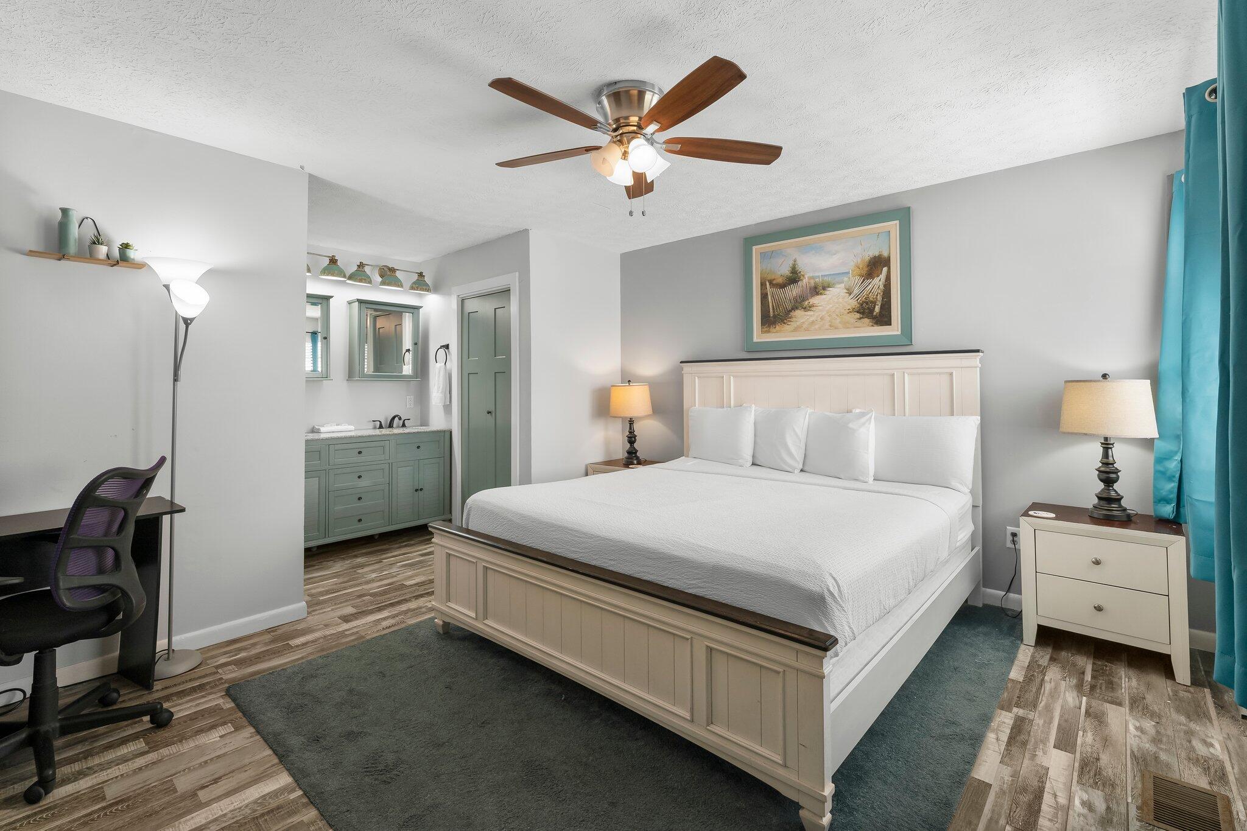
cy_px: 416
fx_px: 537
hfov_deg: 98.5
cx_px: 624
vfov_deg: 75.5
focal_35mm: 16
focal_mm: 15.5
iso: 400
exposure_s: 1/10
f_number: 8
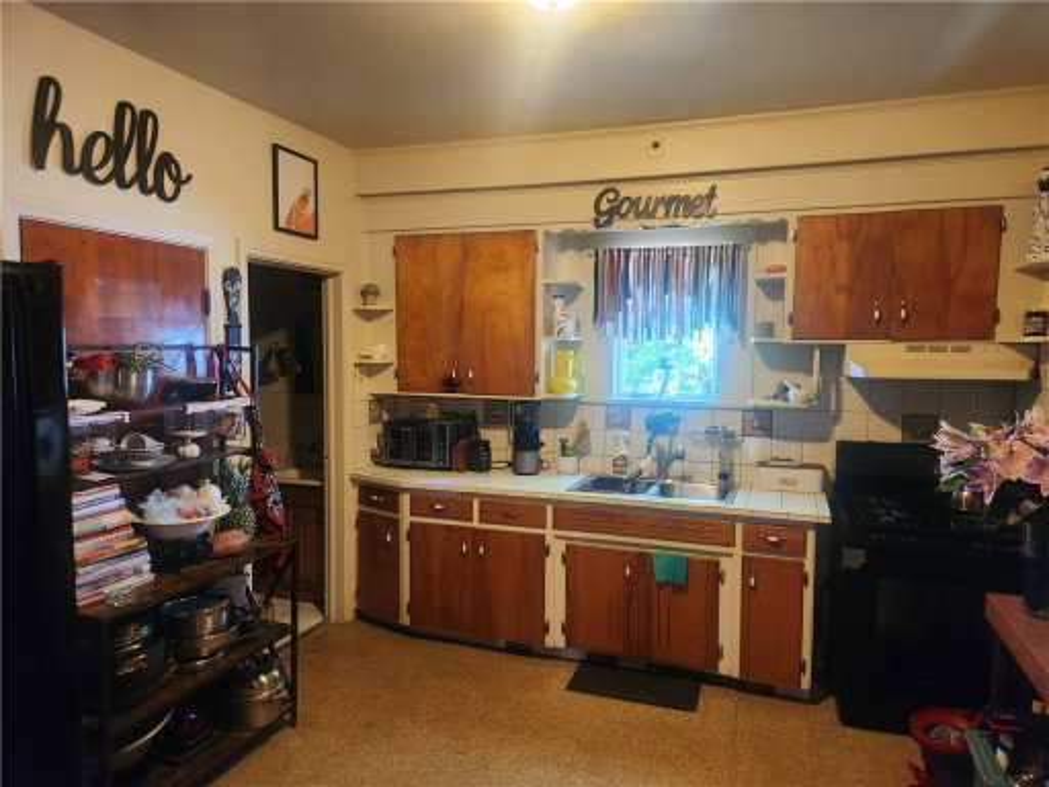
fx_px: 697
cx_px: 524
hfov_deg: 73.9
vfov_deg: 58.9
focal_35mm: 23
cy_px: 394
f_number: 1.8
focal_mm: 5.4
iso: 500
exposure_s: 1/40
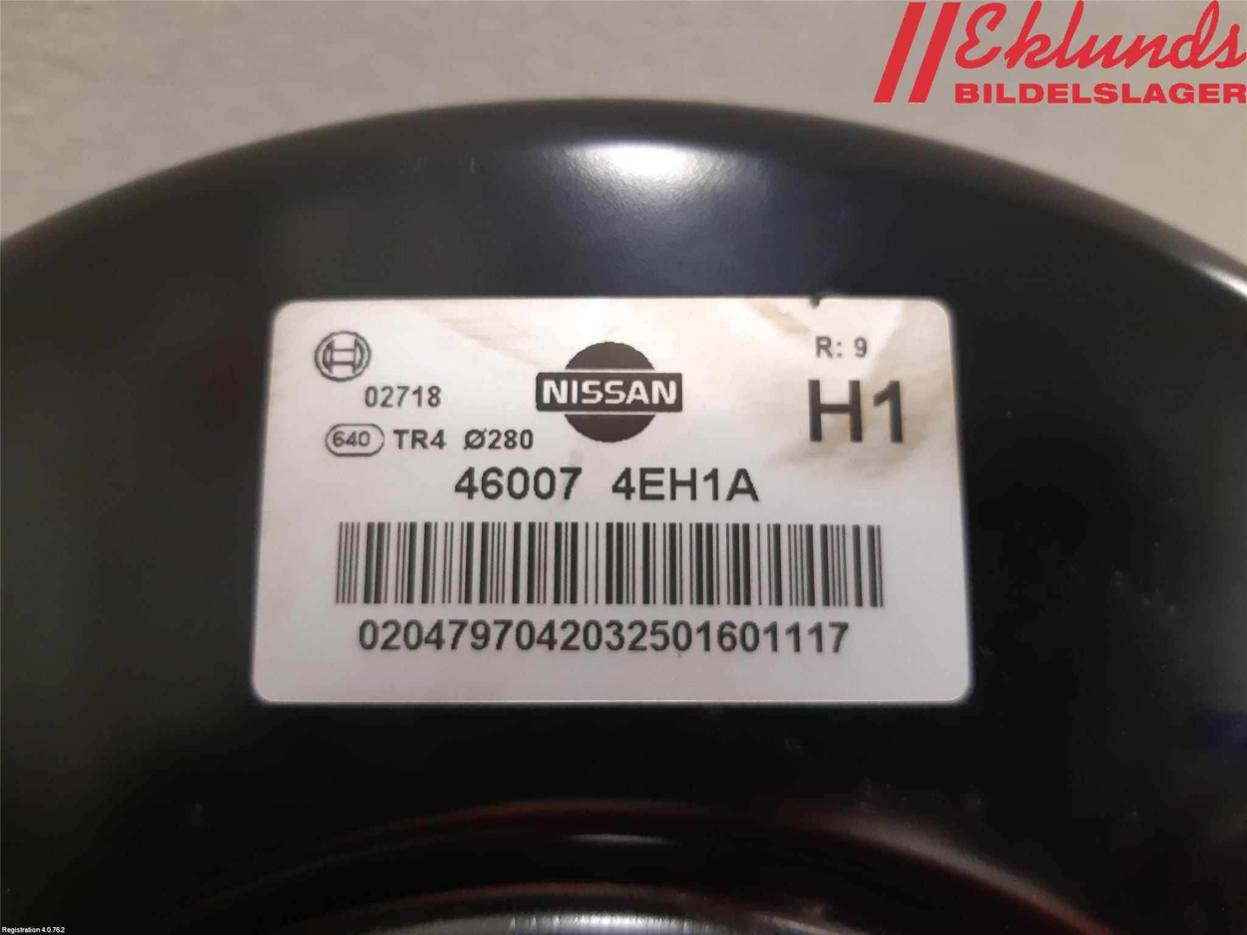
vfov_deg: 53.1
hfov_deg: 67.3
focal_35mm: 26
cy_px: 468
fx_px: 937
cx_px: 624
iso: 250
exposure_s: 1/50
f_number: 1.7
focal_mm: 3.93
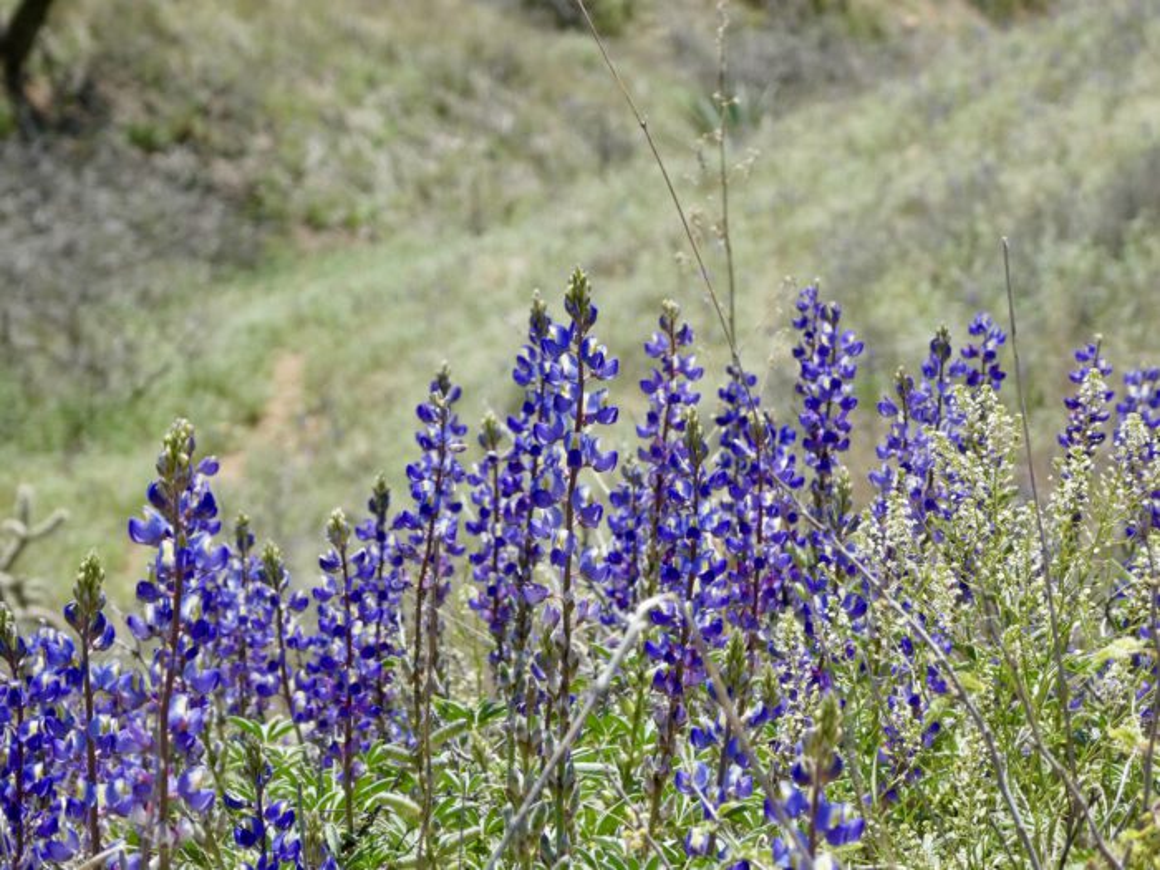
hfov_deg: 12.3
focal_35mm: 160
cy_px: 435
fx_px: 5362
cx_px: 580
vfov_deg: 9.3
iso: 80
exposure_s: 1/250
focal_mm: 28.7
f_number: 5.5
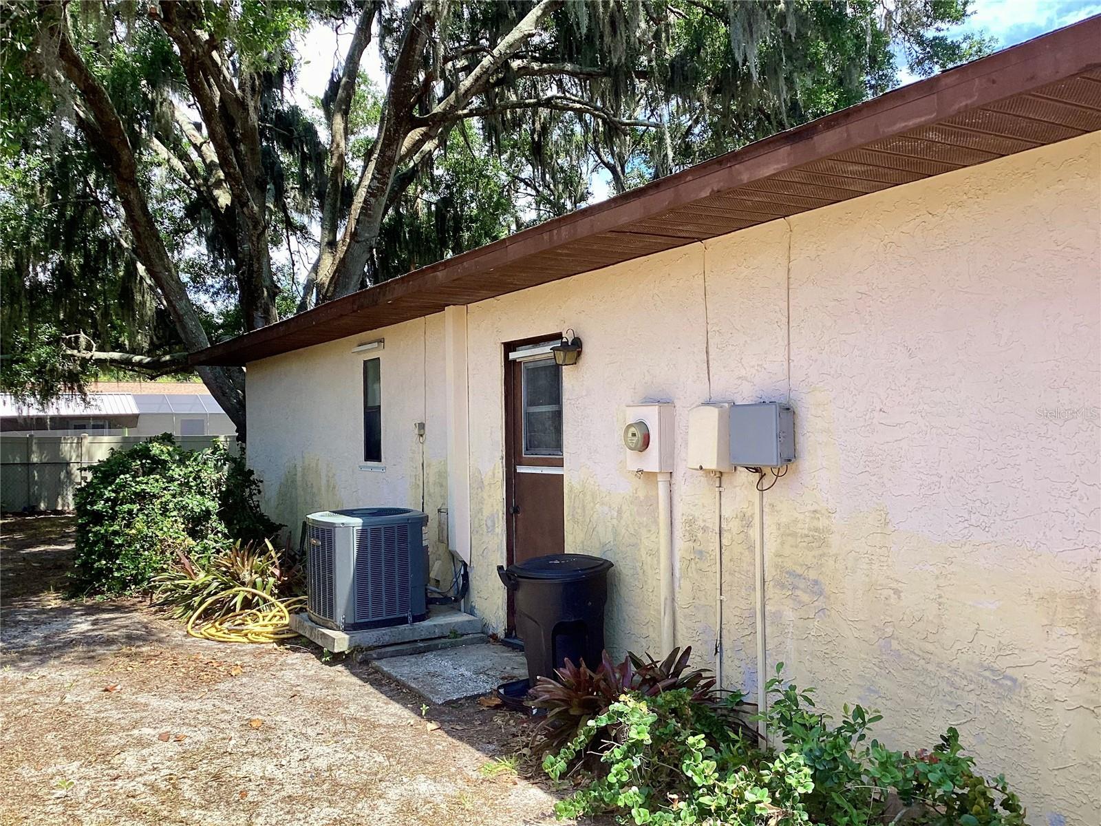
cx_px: 550
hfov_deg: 58.4
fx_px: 986
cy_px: 413
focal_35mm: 31
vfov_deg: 45.4
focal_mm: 3.3
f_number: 2.4
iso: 25
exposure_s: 1/529
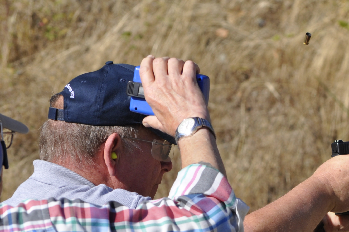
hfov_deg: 5.3
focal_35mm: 388
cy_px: 177
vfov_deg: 3.5
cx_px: 363
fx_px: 3757
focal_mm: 122
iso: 200
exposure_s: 1/400
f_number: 10
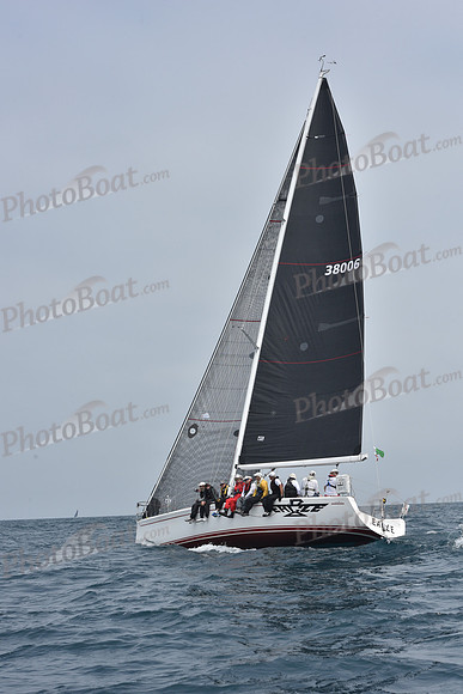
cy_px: 347
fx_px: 1350
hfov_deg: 19.5
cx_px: 232
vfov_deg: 28.8
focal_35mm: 70
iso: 250
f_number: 11
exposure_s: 1/800
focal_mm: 70
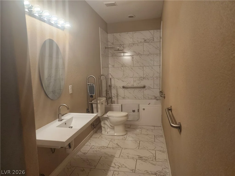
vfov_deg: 58.9
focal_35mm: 23
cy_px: 88
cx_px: 118
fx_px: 156
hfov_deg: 73.9
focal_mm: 6.4
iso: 200
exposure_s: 1/120
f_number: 1.8
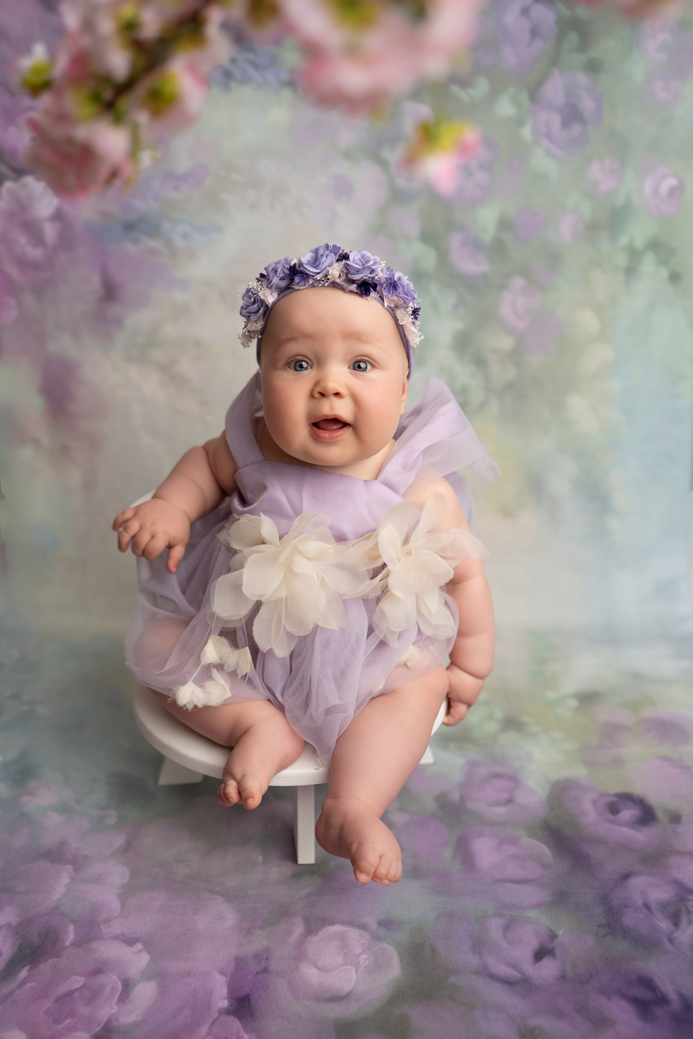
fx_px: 1011
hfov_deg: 37.9
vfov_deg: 54.4
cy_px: 520
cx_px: 346
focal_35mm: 35
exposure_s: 1/160
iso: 100
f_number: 2.2
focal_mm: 35
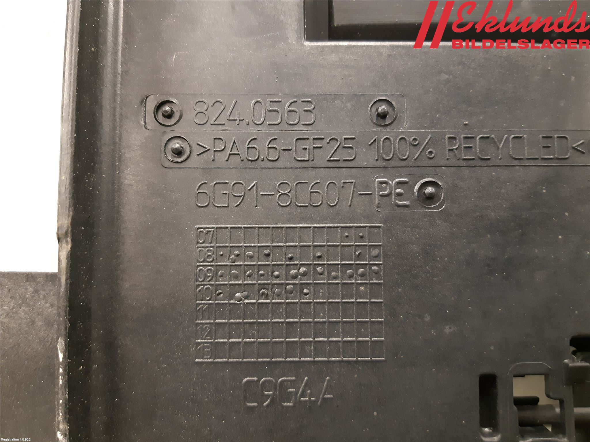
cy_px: 221
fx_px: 443
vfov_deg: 53.1
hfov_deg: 67.3
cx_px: 295
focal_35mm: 26
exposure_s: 1/25
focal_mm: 3.93
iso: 500
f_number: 1.7
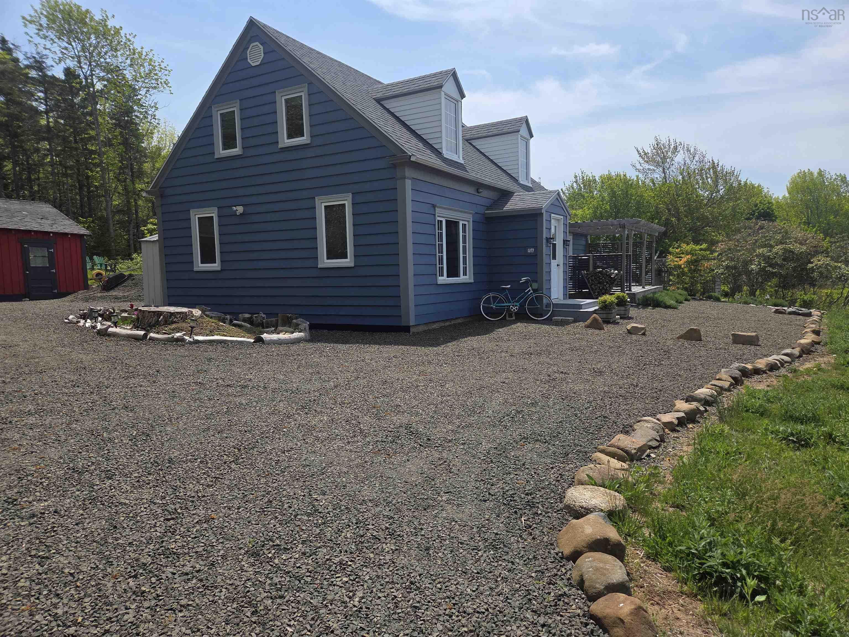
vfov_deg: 58.9
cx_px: 424
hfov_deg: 73.9
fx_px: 564
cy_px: 318
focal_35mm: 23
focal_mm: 5.4
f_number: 1.8
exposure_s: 1/6412
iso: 80
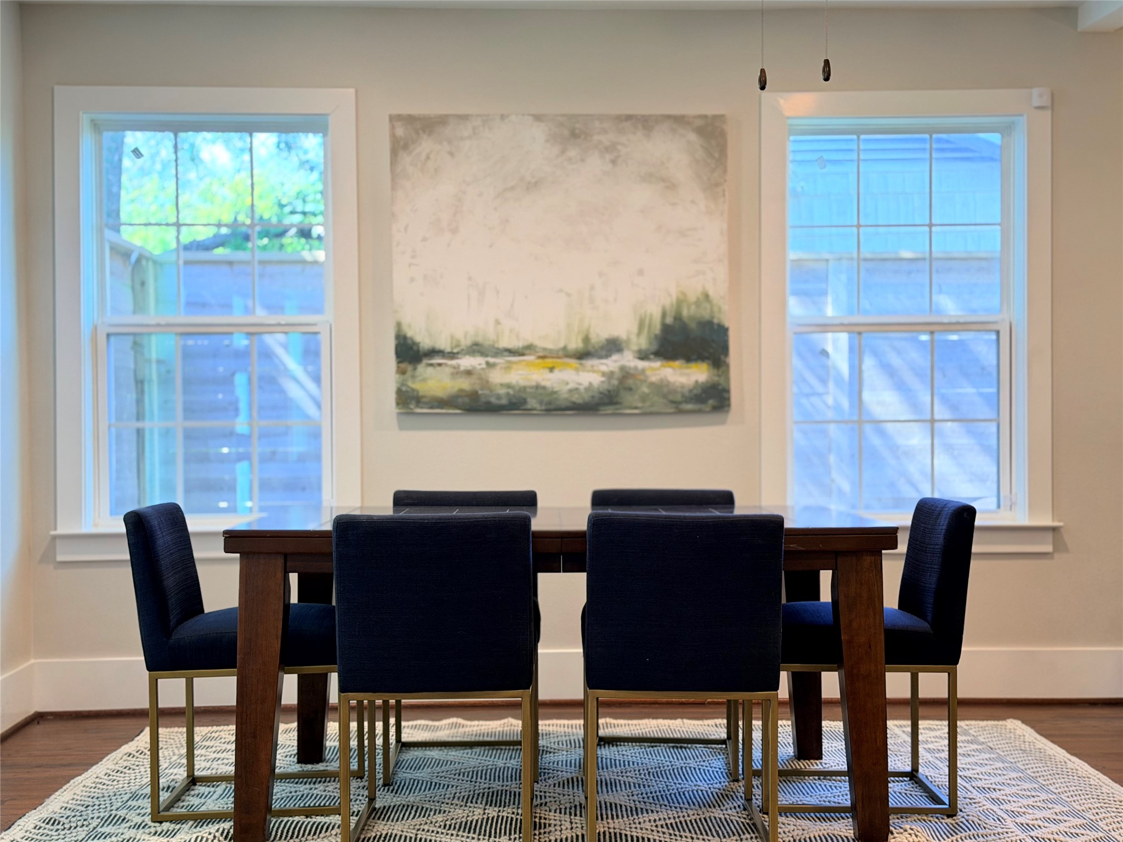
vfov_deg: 30.3
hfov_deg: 39.7
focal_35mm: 48
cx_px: 562
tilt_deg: -1.0
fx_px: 1557
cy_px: 421
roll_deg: +0.5
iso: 250
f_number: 1.78
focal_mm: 6.76
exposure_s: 1/60
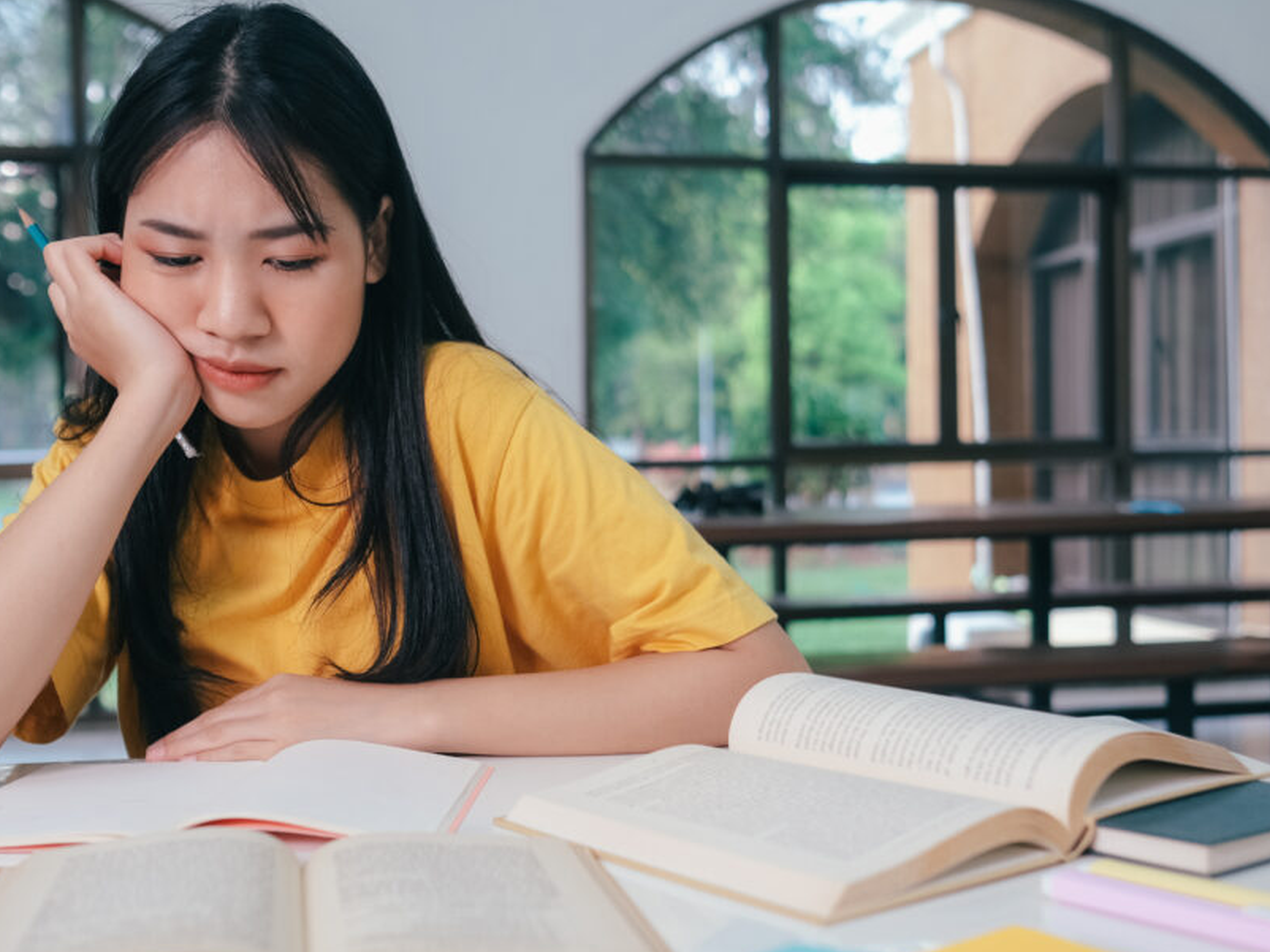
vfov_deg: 33.6
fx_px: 1577
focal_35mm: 43
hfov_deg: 43.8
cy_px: 509
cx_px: 551
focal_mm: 23
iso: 400
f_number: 2.5
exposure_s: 1/60
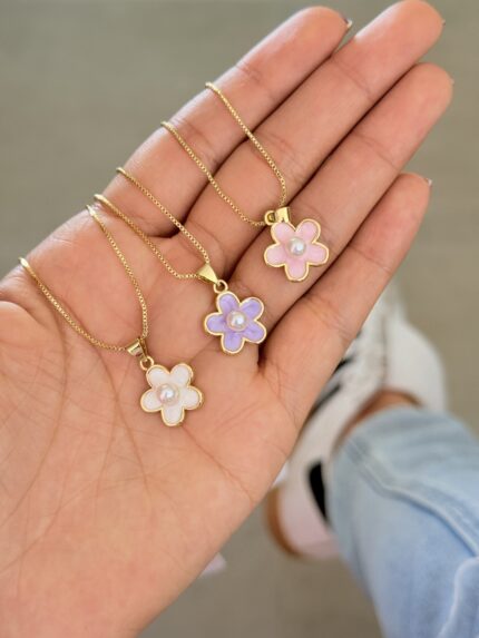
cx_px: 240
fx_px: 885
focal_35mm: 48
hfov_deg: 30.3
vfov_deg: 39.6
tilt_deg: -51.5
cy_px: 319
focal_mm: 6.76
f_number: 1.78
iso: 125
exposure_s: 1/60
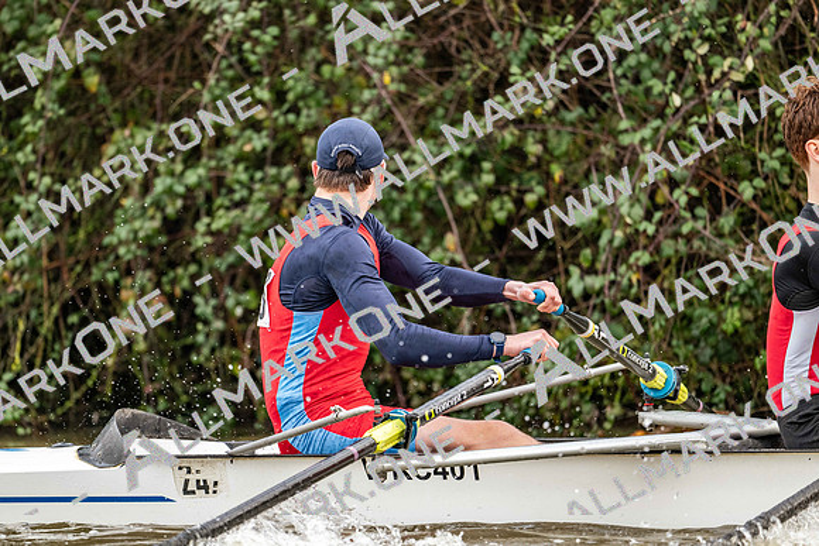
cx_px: 410
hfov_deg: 5.2
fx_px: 9102
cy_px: 273
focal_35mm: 400
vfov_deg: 3.4
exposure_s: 1/1600
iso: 1600
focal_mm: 400
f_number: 4.5
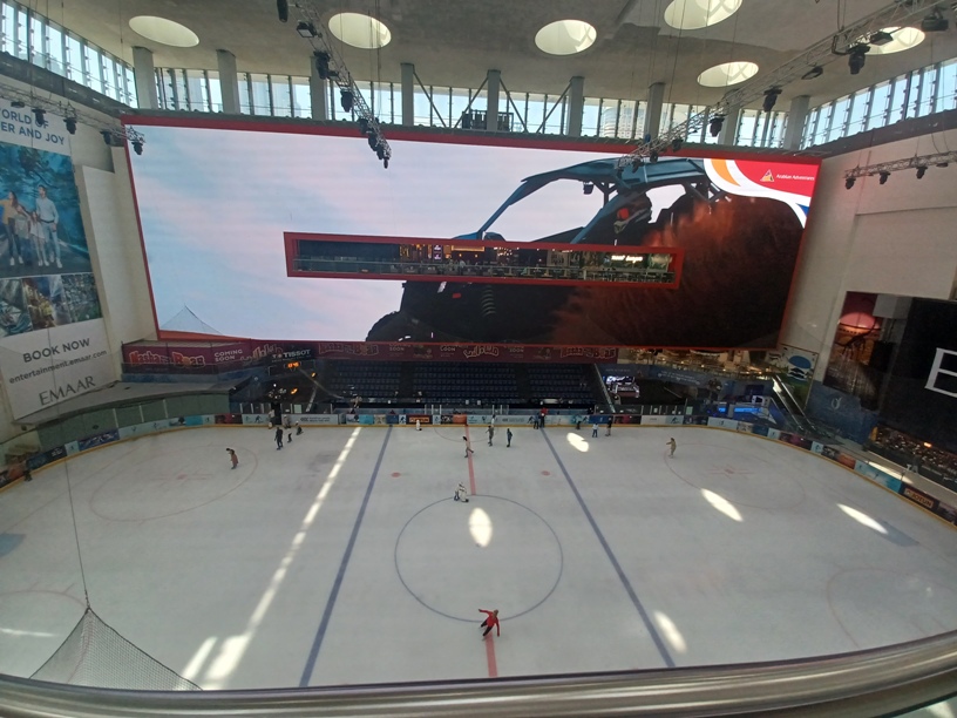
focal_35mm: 13
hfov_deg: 106.2
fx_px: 359
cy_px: 359
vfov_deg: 89.9
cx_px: 478
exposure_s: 1/100
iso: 50
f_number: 2.2
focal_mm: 1.42
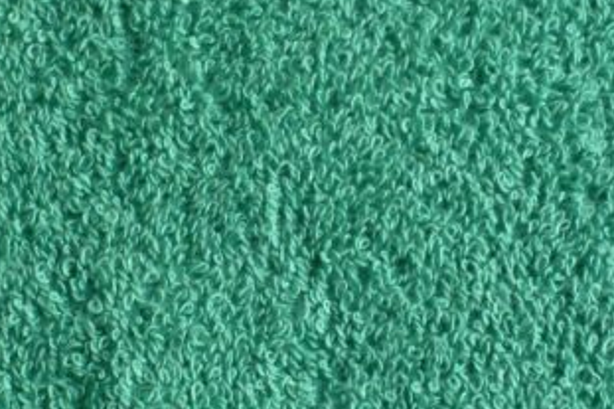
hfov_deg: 21.0
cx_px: 69
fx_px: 1619
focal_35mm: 95
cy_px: 298
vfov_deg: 14.3
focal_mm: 6.1
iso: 200
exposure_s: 1/30
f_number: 2.8
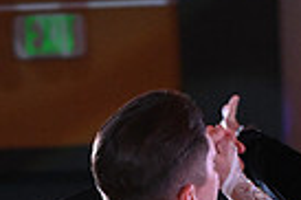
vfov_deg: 2.5
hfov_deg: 3.7
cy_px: 622
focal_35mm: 550
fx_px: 4593
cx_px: 302
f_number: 5.6
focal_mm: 130
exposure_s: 1/400
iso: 5000
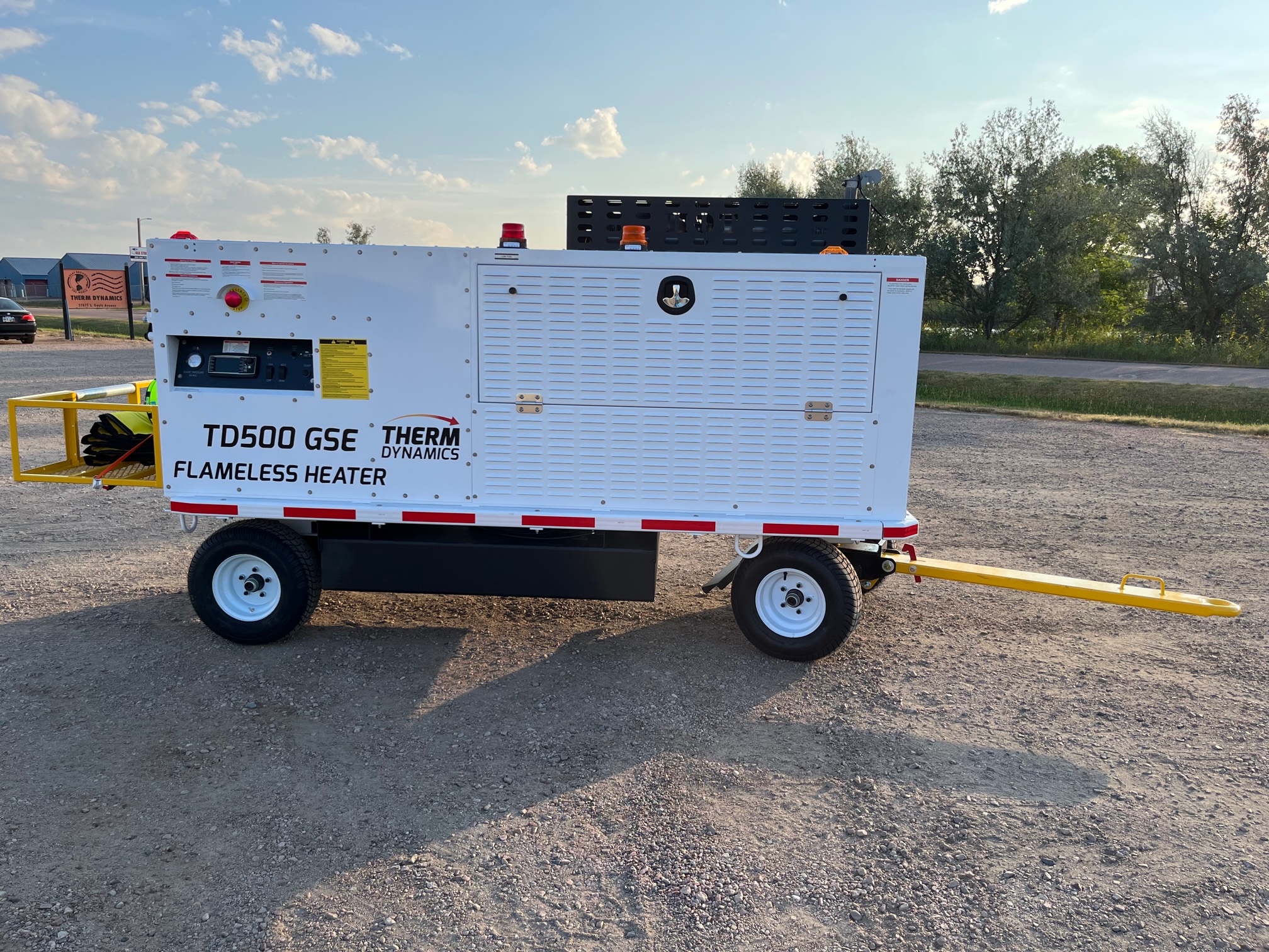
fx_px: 953
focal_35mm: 26
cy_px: 476
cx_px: 634
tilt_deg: -11.4
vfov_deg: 53.1
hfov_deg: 67.3
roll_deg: +0.1
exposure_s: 1/1355
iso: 50
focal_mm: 5.1
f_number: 1.6
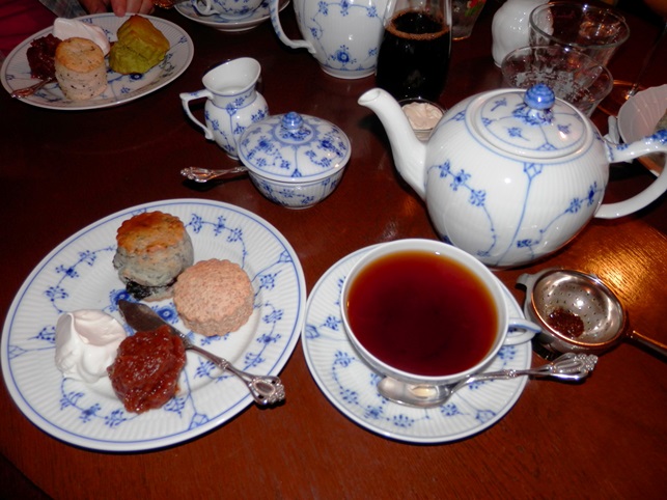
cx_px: 334
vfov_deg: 54.9
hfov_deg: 69.4
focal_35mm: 25
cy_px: 250
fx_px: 482
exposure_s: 1/30
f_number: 3
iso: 100
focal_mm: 4.5
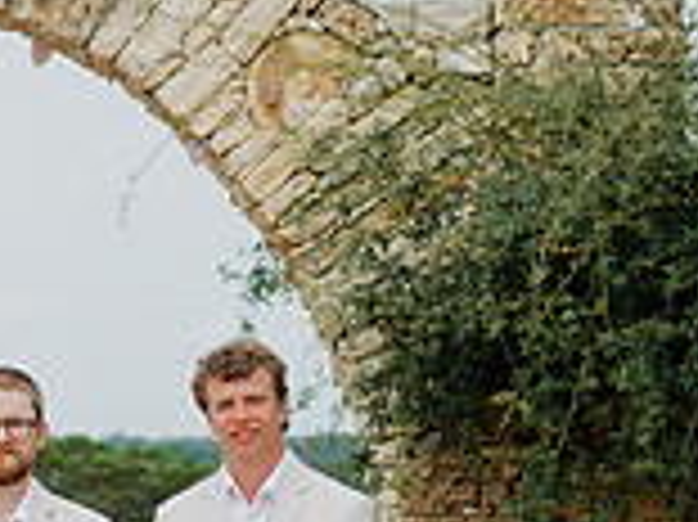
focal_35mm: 188
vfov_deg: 7.9
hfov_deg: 10.3
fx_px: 3788
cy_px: 525
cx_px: -192
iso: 160
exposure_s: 1/4000
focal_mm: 50
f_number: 2.5
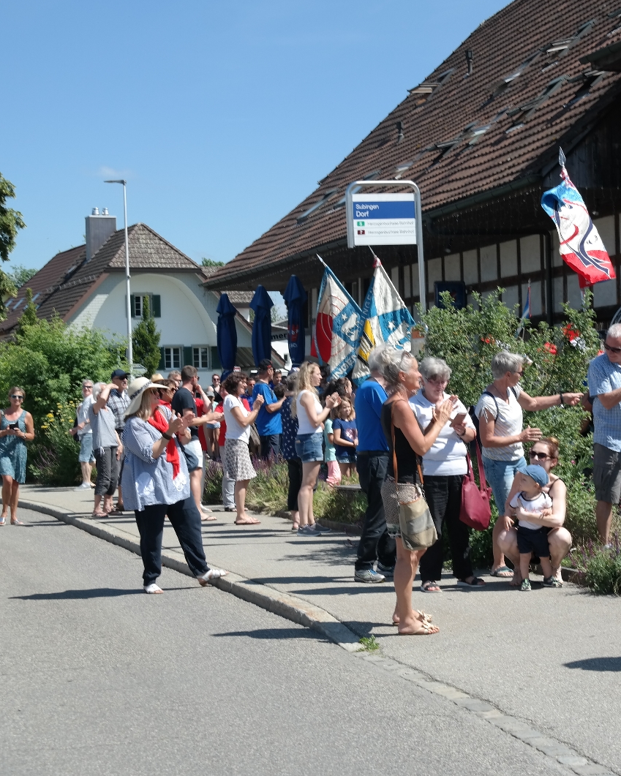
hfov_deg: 20.3
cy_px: 388
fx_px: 1723
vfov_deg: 25.4
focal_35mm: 75
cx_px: 450
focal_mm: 35
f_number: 6.3
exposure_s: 1/250
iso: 100
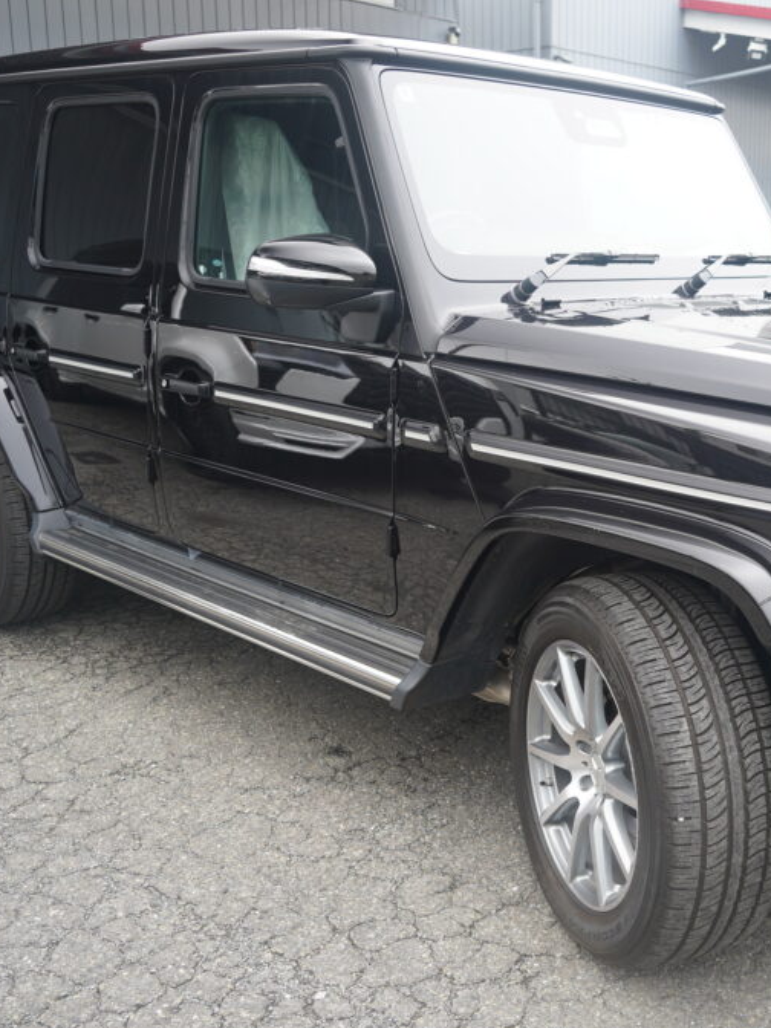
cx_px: 545
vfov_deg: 45.8
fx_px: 1218
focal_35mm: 41
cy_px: 519
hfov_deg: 34.6
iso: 200
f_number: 4
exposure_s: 1/60
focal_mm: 28
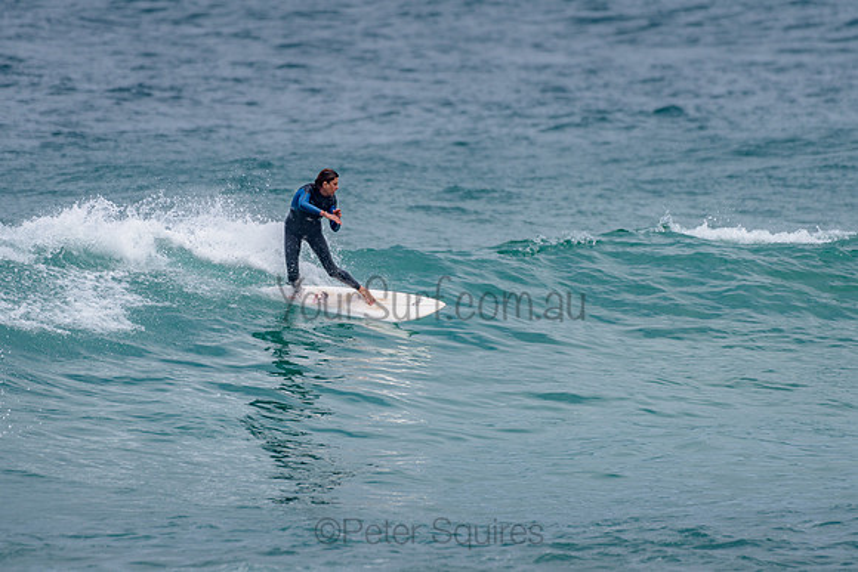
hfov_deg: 3.4
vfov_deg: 2.2
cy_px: 256
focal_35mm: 613
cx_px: 438
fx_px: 14607
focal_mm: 500
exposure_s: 1/2000
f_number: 5.6
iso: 125
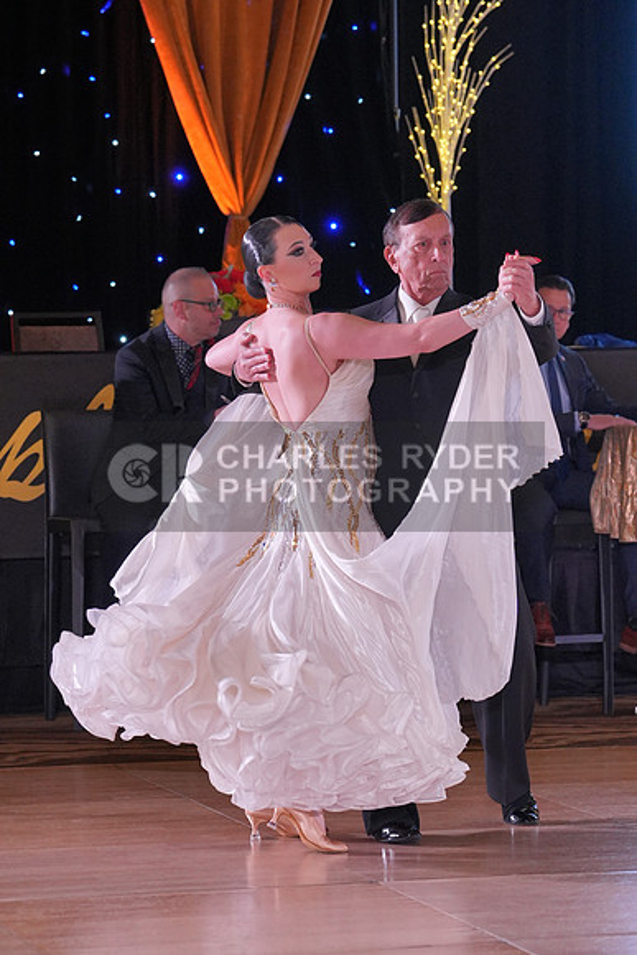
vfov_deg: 15.1
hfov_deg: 10.1
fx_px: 3607
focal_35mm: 136
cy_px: 478
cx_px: 318
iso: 2000
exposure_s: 1/400
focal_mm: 91
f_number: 4
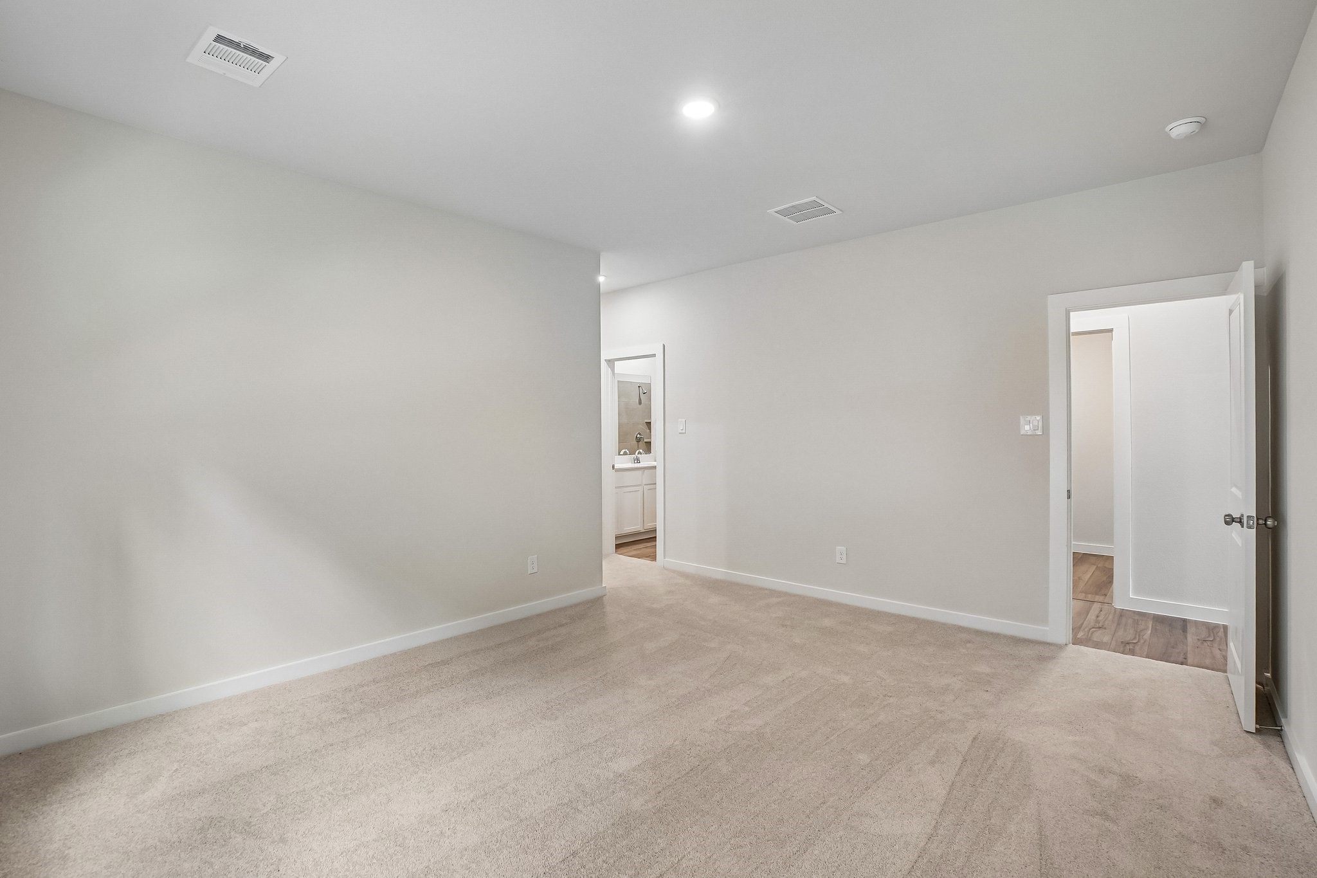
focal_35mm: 15
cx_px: 658
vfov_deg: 77.3
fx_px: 549
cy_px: 439
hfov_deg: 100.4
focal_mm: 10
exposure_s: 1/10
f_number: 8
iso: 400
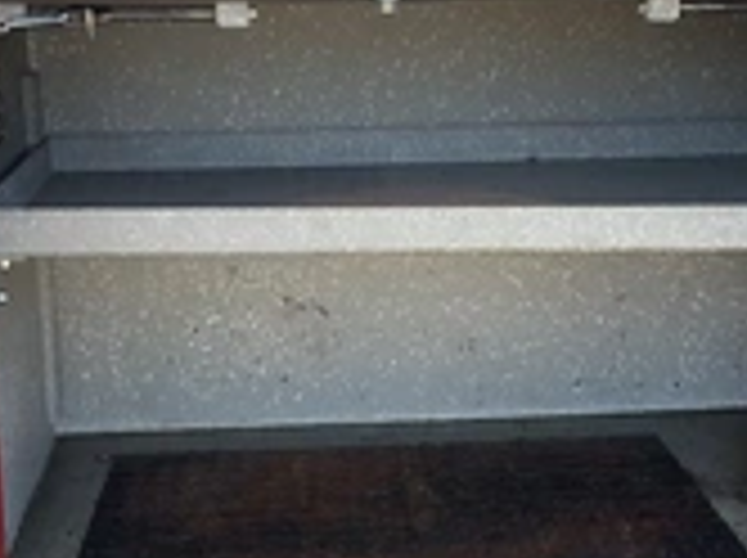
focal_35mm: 70
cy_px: 320
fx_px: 1508
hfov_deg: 27.8
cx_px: 446
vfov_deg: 20.9
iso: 32
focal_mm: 3
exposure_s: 1/172
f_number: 1.8
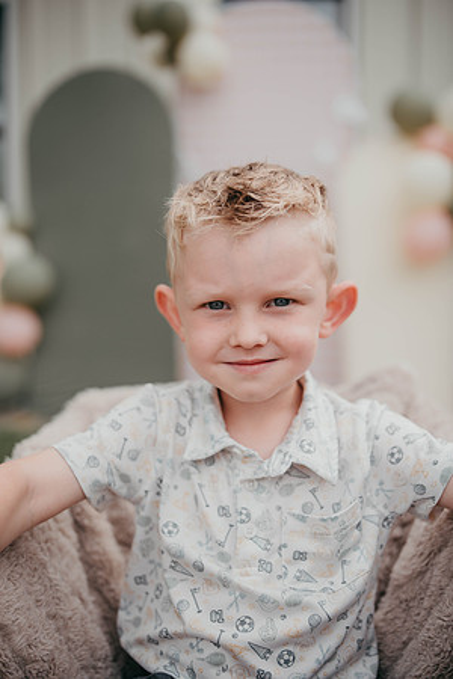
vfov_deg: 54.4
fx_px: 661
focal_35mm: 35
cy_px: 340
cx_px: 226
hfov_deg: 37.9
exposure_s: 1/2000
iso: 50
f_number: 1.8
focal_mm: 35
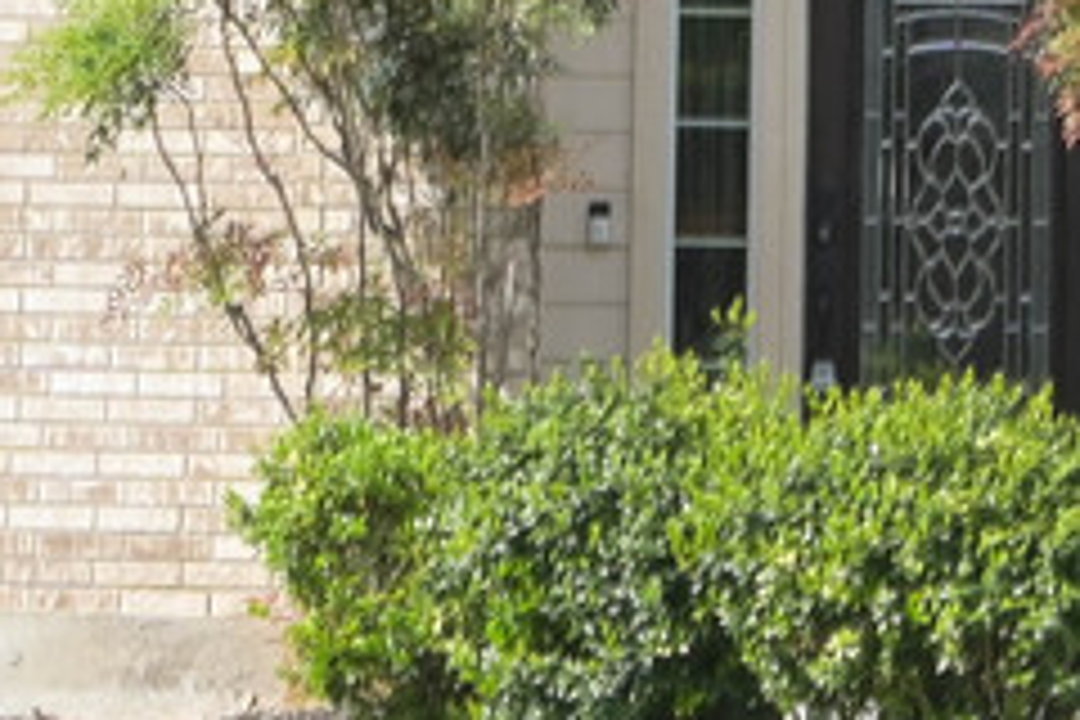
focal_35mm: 240
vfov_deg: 5.7
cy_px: -180
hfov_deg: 8.5
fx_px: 7199
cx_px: 1168
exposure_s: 1/250
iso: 320
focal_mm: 24
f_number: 14
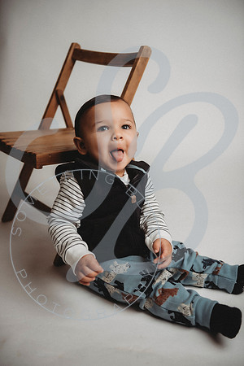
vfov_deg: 46.4
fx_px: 427
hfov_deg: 31.9
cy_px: 183
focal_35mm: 42
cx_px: 122
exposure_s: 1/125
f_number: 2.8
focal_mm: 42
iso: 100
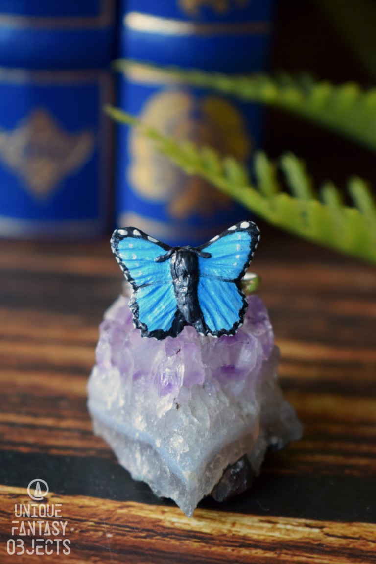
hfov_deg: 16.6
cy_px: 282
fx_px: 1292
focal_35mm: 82
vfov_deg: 24.6
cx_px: 188
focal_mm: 55
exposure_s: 1/60
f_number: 5.6
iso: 1000
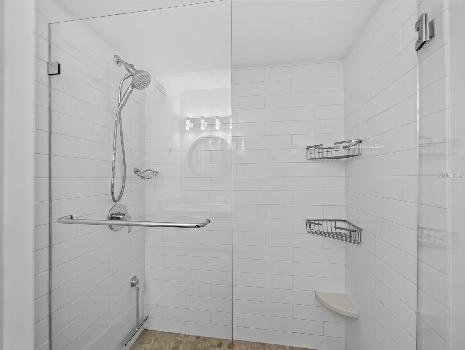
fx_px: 188
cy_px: 175
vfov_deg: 85.7
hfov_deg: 102.0
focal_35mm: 14
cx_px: 232
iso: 400
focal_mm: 7
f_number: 11
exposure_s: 1/3
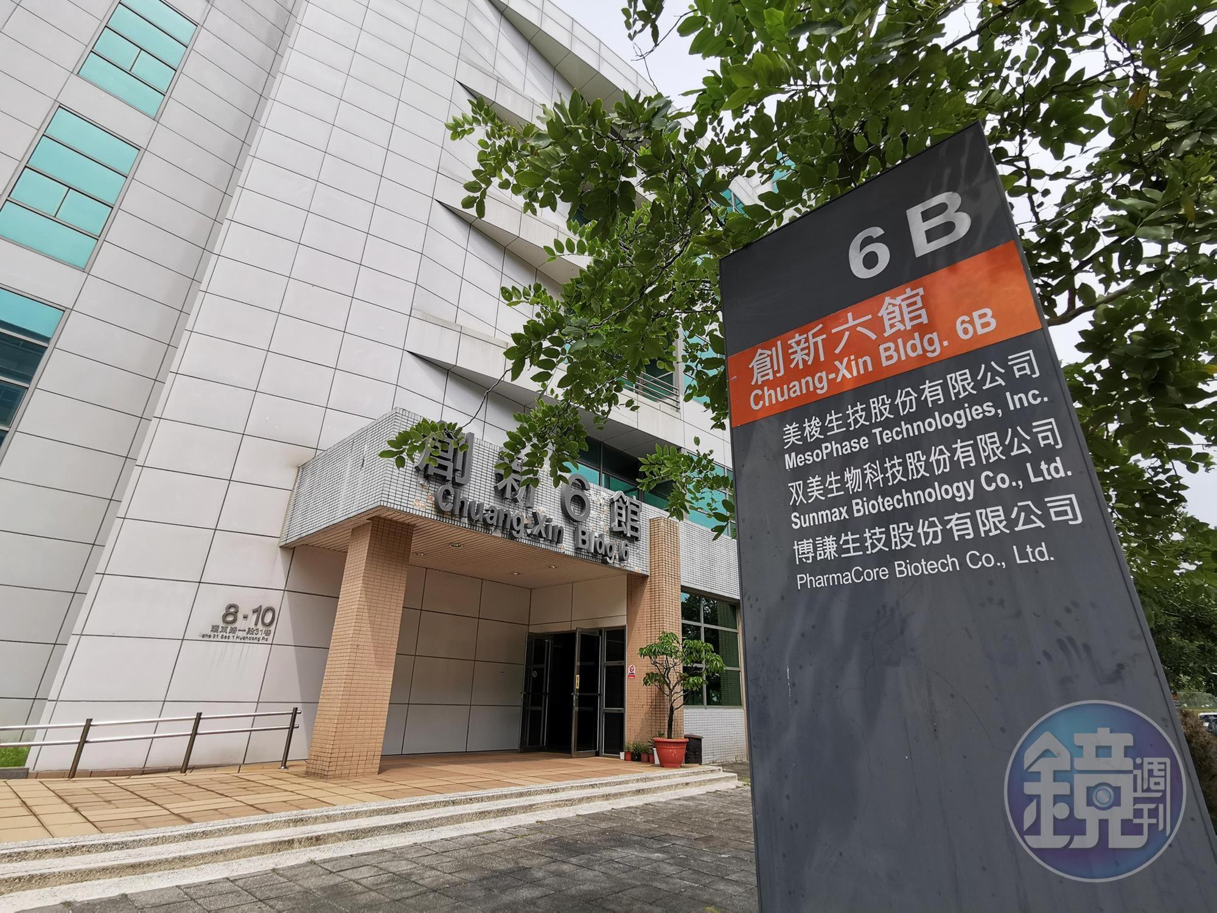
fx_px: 598
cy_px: 456
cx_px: 608
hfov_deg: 91.0
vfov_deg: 74.7
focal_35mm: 17
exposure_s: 1/1121
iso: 50
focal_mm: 2.26
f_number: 2.2
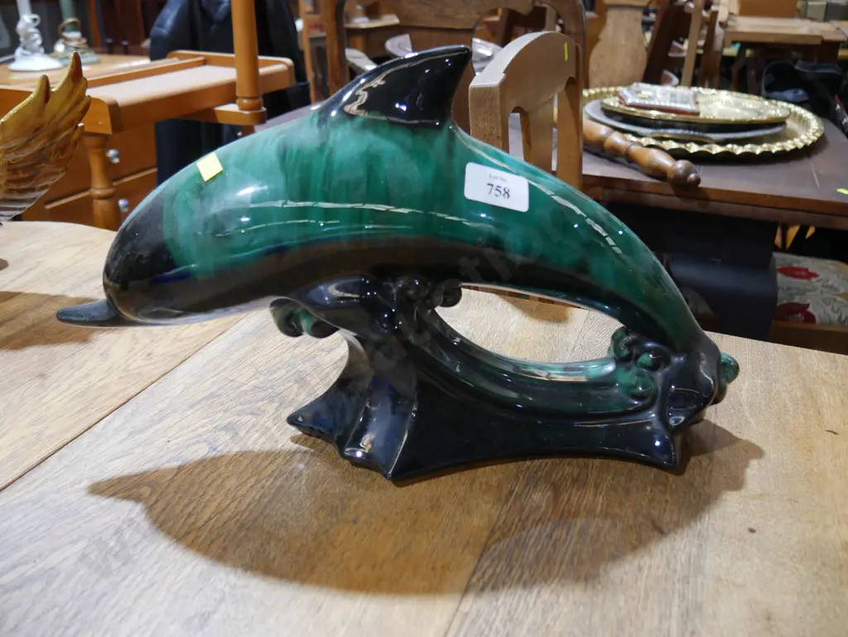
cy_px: 318
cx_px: 424
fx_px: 784
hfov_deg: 56.8
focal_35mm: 32
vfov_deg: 44.2
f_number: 3.6
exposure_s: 1/60
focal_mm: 16
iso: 500
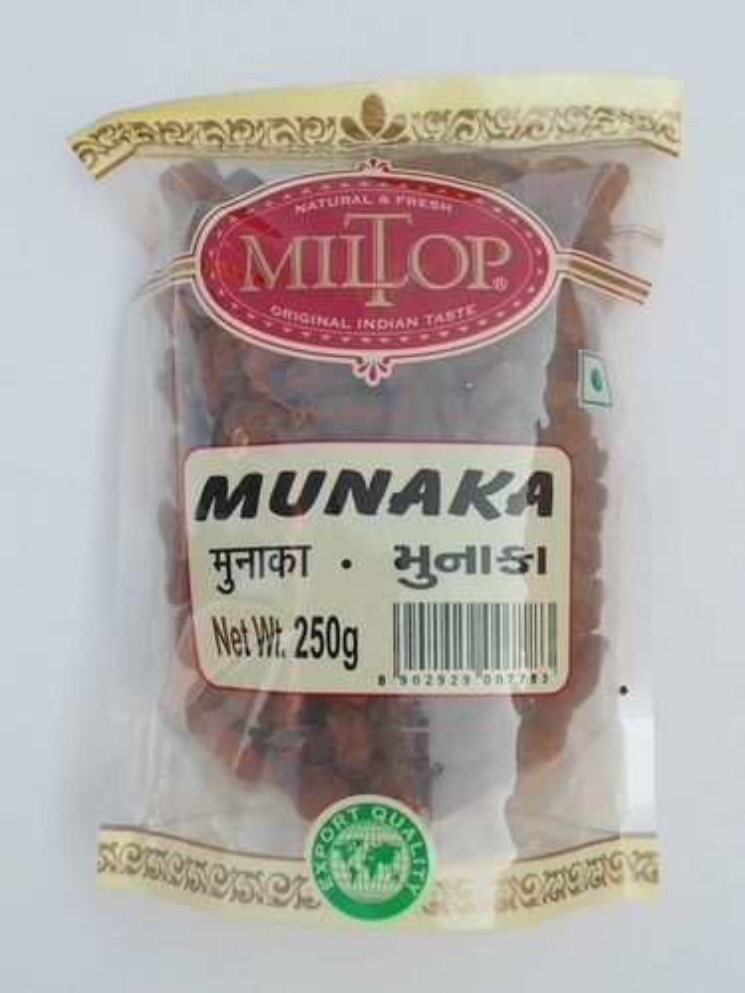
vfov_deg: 42.9
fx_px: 1263
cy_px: 496
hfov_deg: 32.9
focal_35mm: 44
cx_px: 372
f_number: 3.5
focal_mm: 7.9
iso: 80
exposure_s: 1/400
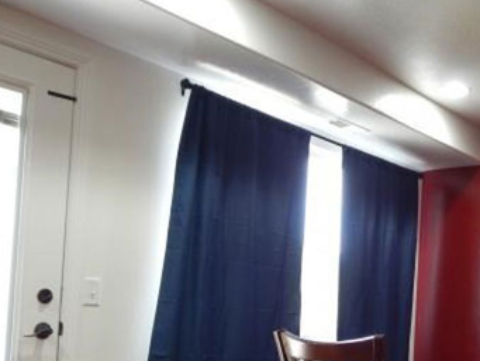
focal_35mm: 45
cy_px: 302
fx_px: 624
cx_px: 396
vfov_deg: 31.2
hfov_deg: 40.1
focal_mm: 4.3
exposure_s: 1/30
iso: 220
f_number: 2.8
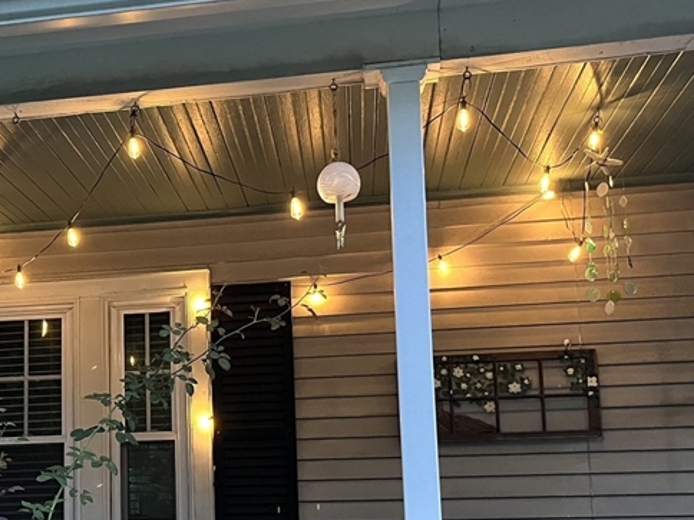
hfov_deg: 34.0
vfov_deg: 26.2
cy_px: 391
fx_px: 1103
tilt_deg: +6.5
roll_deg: +0.9
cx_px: 149
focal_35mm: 55
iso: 500
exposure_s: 1/56
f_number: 1.6
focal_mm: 5.1
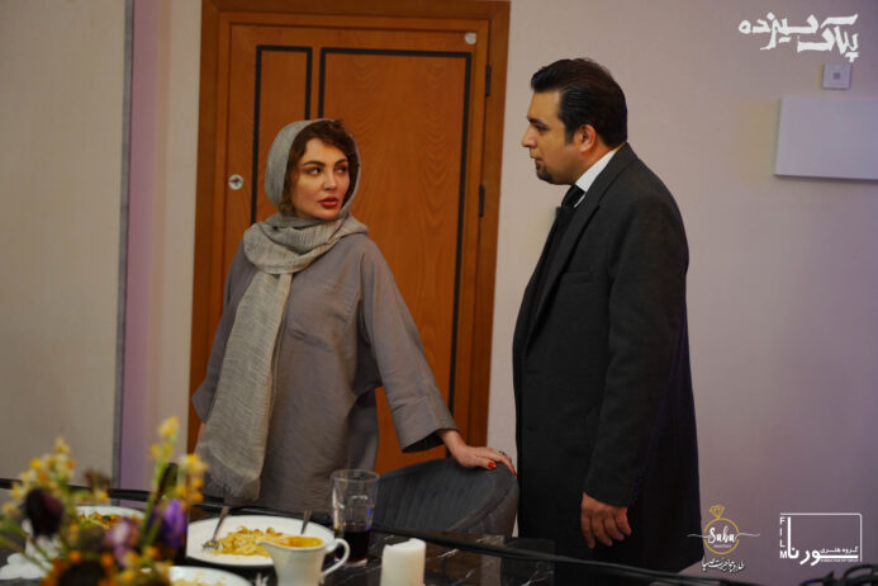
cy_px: 293
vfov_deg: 28.5
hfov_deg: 41.8
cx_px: 439
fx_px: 1151
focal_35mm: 47
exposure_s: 1/100
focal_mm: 47.2
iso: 500
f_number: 2.8
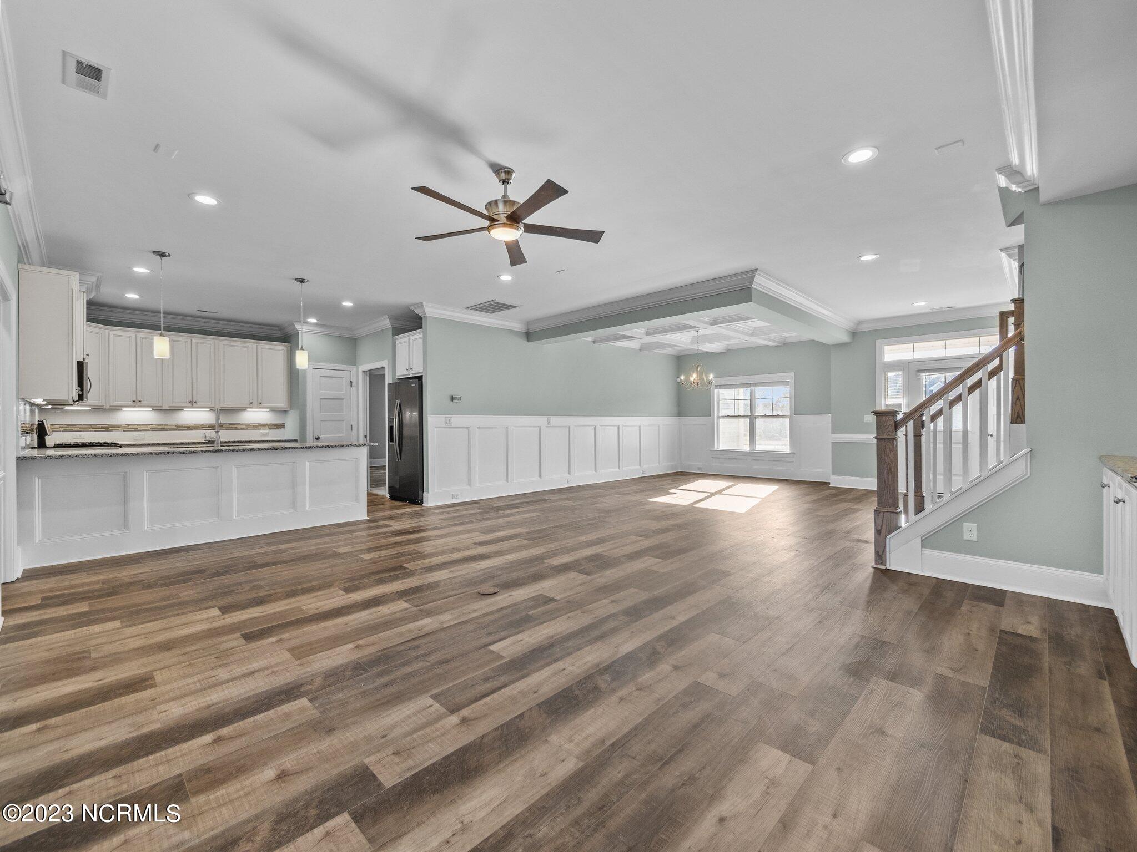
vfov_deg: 85.7
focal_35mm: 14
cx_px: 568
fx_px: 460
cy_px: 426
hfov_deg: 102.1
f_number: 4
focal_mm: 7
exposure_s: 1/15
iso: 400
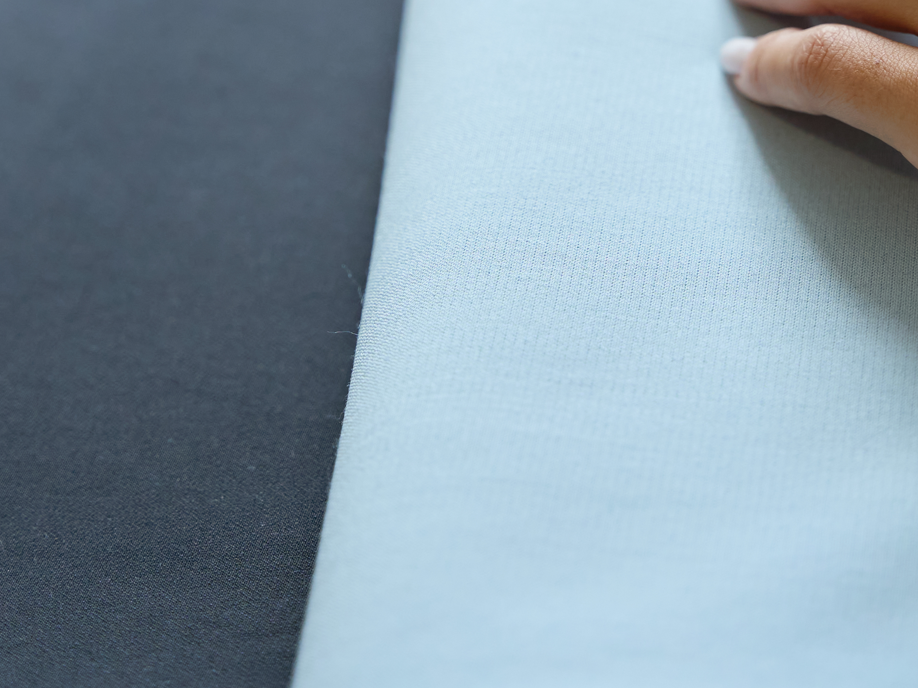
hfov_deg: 14.5
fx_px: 3614
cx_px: 482
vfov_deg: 10.7
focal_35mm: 136
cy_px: -113
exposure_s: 1/250
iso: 800
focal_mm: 51.1
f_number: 2.8
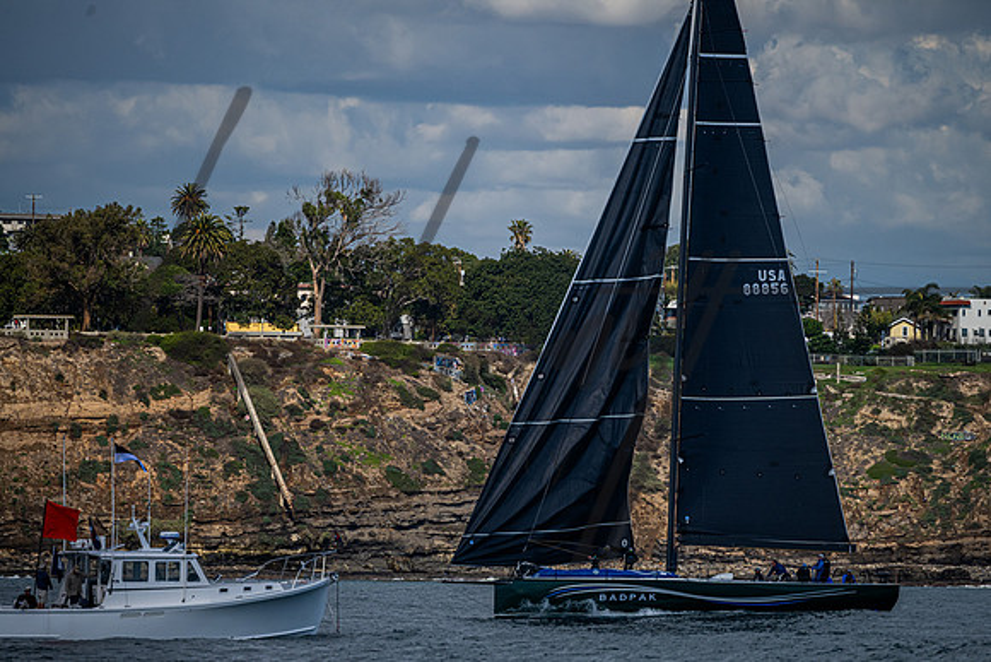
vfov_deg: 3.0
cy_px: 361
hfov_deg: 4.6
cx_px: 550
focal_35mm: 452
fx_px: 12441
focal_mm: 400
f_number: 5.6
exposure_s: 1/4000
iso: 400
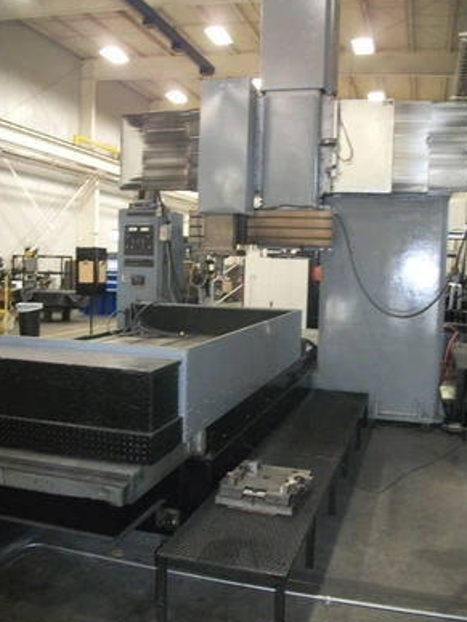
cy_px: 313
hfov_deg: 42.9
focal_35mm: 33
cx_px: 238
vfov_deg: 55.4
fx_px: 594
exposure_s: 1/30
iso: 250
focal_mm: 5.7
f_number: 2.9
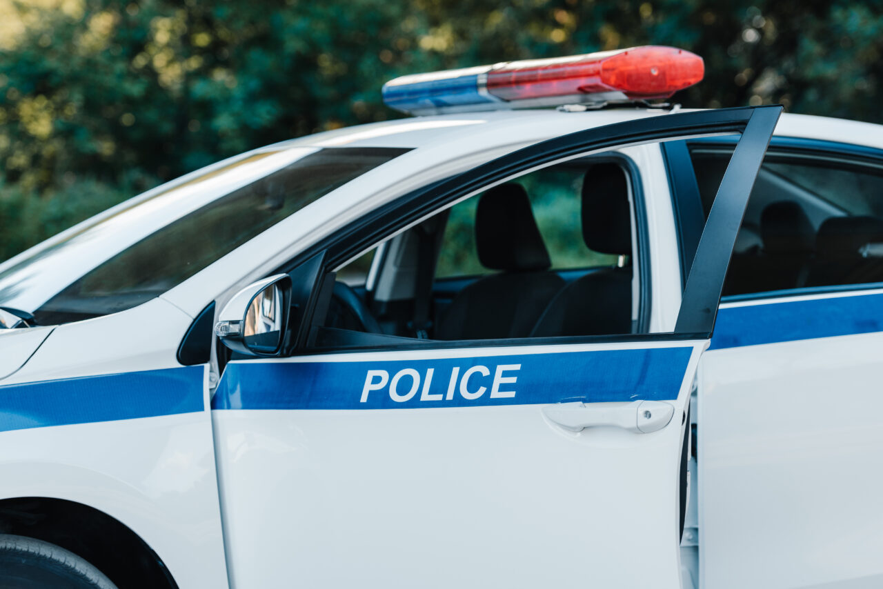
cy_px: 294
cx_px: 442
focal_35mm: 100
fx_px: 2453
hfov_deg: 20.4
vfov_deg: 13.7
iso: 160
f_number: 4
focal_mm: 100
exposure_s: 1/160
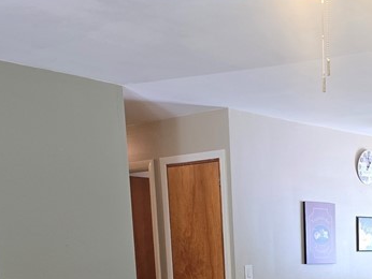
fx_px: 731
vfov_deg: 19.3
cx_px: 349
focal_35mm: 68
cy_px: 401
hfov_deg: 27.3
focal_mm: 6.3
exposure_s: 1/120
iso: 320
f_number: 1.7
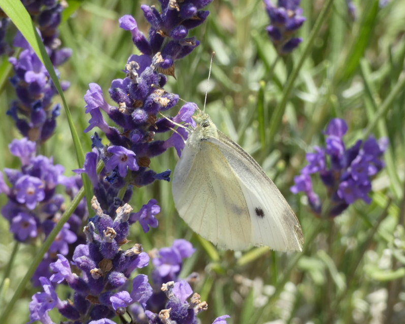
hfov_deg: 6.7
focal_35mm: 287
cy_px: 162
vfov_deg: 5.4
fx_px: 3440
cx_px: 200
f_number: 5.5
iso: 80
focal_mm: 49.1
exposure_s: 1/80
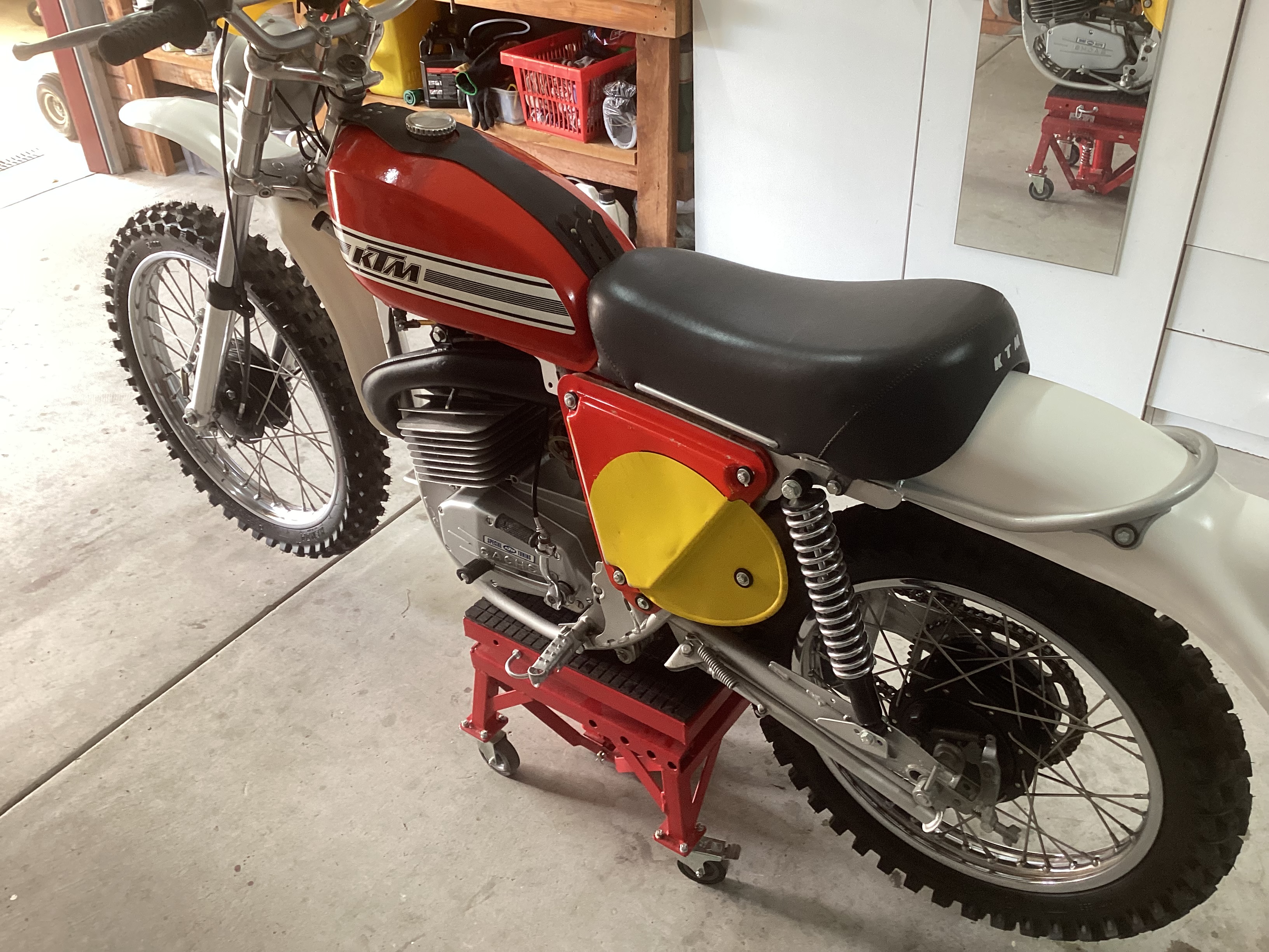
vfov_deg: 45.4
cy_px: 476
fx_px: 1136
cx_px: 634
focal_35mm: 31
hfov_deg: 58.4
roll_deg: +1.9
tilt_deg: -34.9
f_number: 2.4
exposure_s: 1/50
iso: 100
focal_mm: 3.3
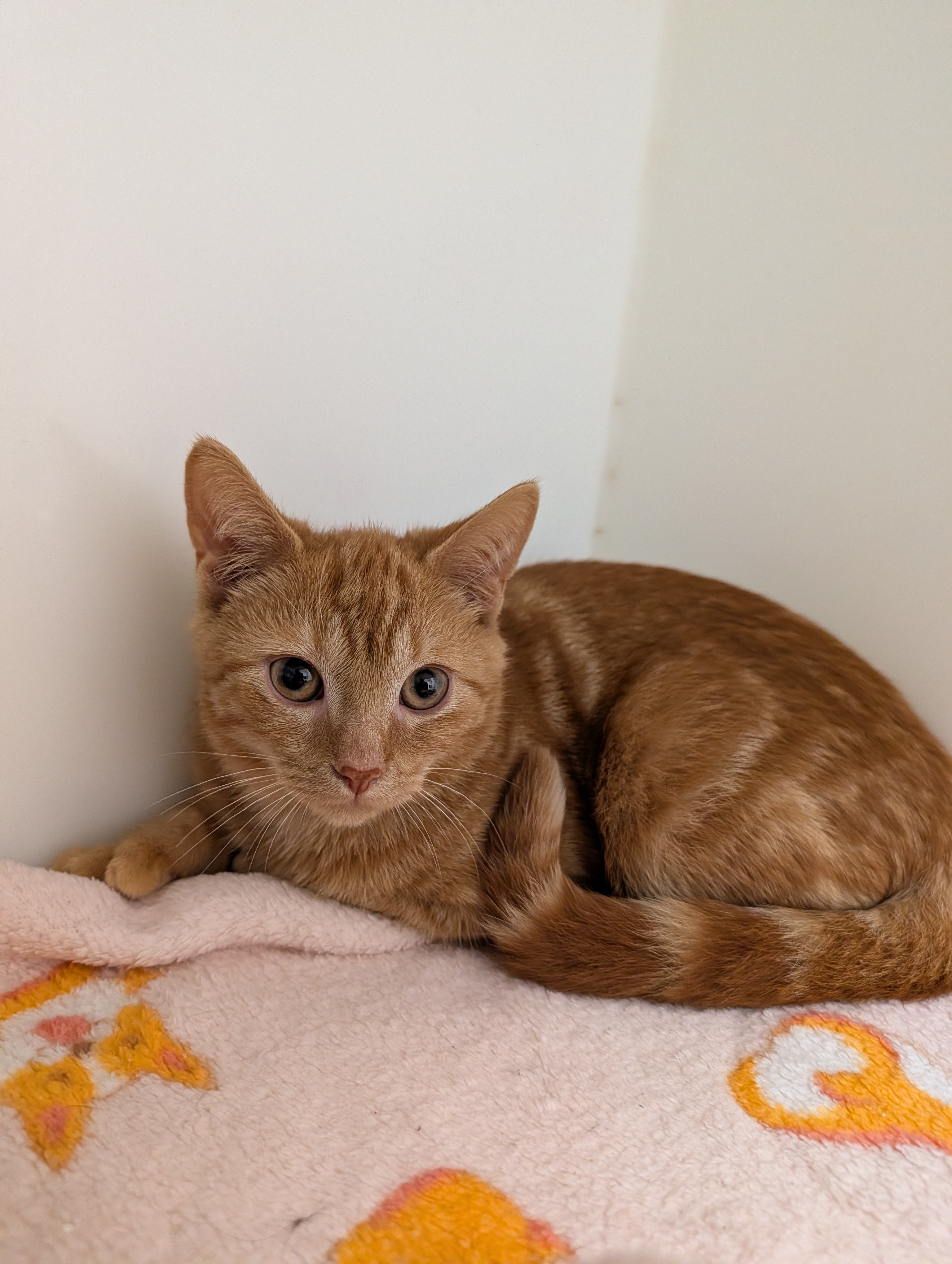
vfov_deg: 71.5
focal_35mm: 24
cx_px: 476
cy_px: 632
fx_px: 878
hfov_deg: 56.9
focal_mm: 6.9
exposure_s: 1/177
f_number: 1.68
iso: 1268
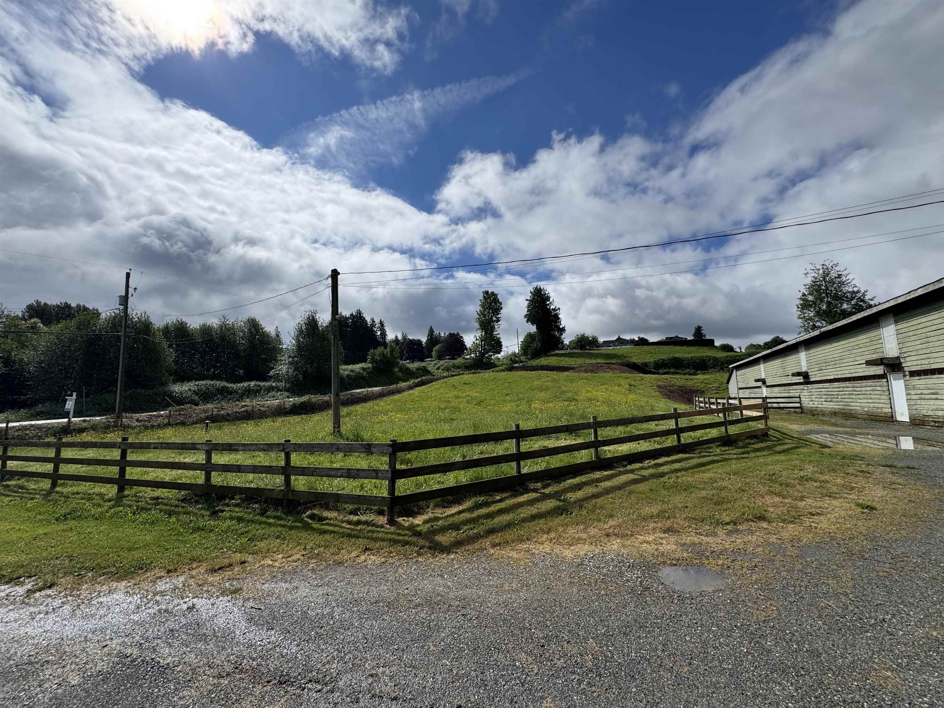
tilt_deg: +6.6
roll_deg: +0.3
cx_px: 472
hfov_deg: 102.1
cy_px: 354
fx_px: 382
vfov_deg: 85.7
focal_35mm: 14
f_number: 2.2
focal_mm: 2.22
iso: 32
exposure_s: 1/3906
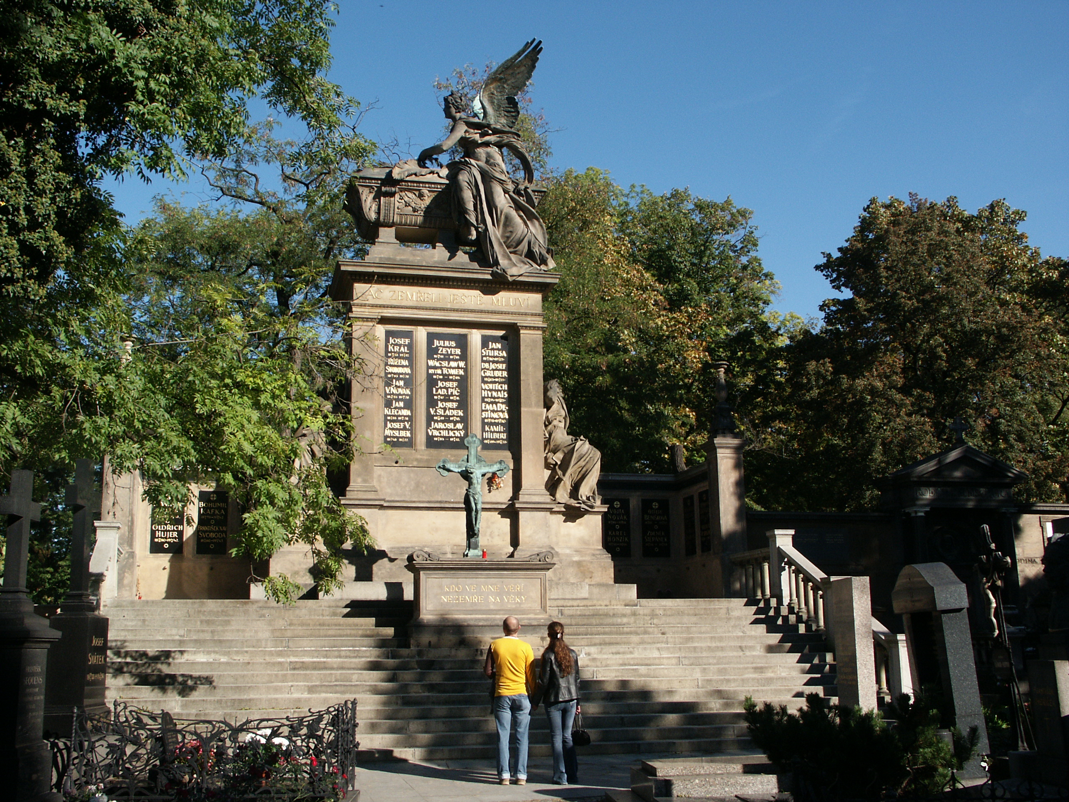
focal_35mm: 37
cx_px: 534
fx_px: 1143
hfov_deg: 50.1
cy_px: 401
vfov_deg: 38.7
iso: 100
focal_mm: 9.71
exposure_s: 1/350
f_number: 6.7
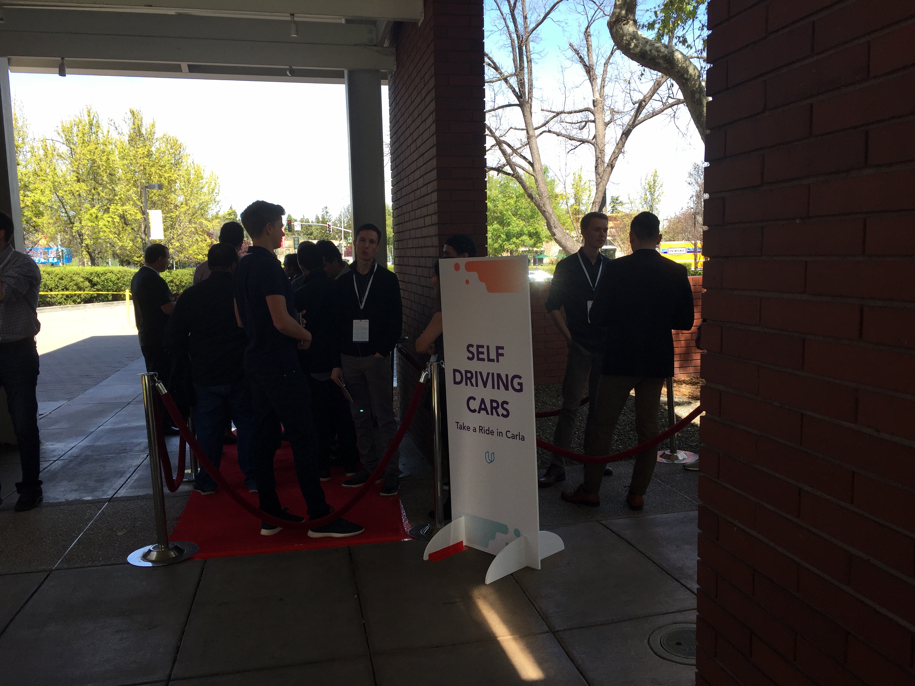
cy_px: 343
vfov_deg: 48.2
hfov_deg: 61.7
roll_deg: +0.7
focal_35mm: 29
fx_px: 767
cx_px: 458
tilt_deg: -6.9
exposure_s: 1/465
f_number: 2.2
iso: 32
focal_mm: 4.15
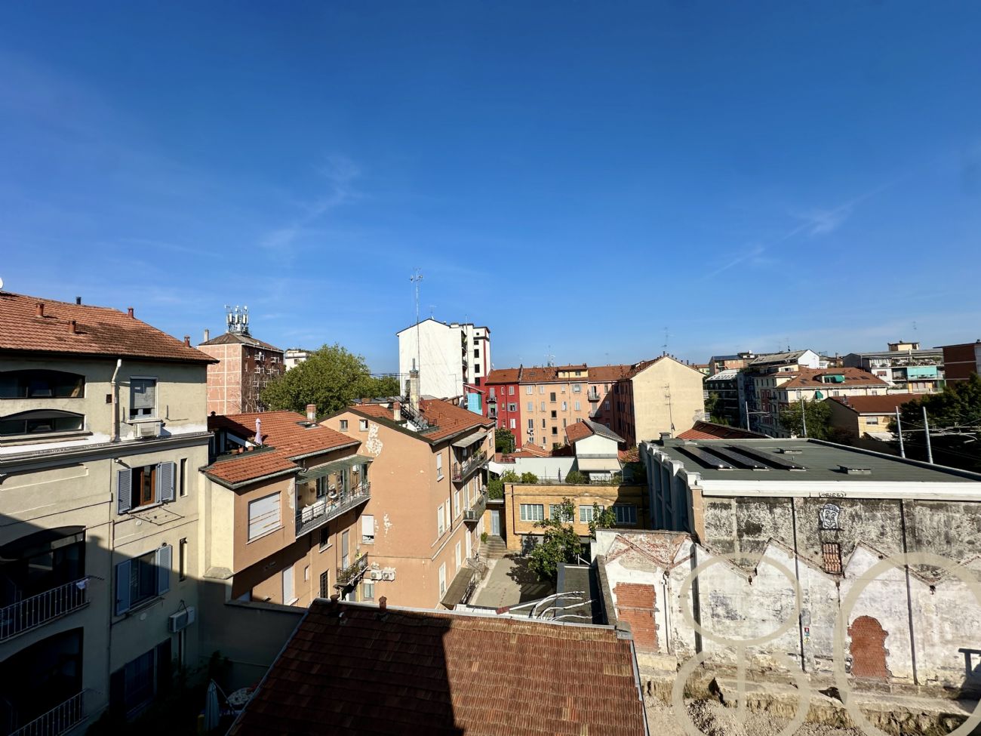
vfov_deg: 85.7
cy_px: 368
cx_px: 490
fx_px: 397
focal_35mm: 14
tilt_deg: +2.0
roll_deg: +1.7
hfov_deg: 102.1
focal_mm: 2.22
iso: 50
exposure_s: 1/2959
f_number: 2.2
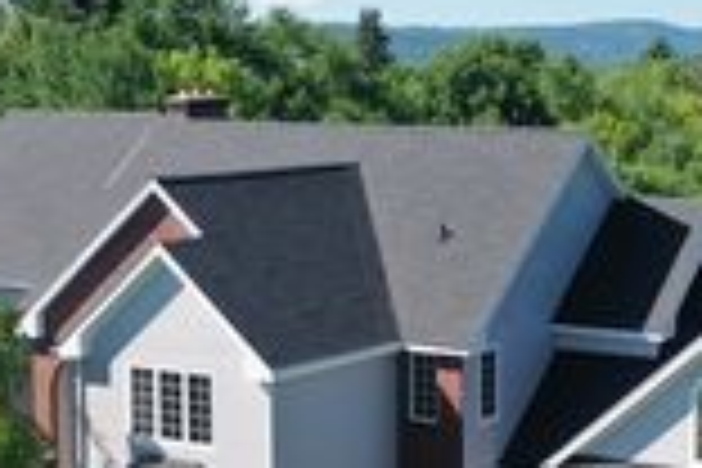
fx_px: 1755
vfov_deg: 15.2
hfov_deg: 22.5
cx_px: 477
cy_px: 254
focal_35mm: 90
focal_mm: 10.26
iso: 100
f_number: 2.8
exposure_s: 1/1250
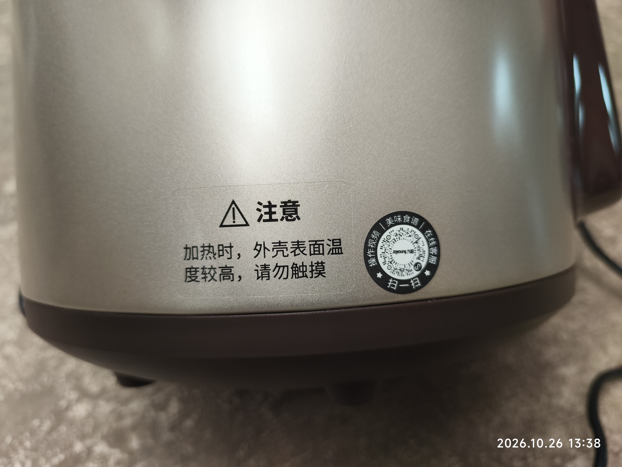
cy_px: 234
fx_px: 413
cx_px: 311
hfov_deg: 73.9
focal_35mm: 23
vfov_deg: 58.9
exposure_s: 1/69.4
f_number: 1.6
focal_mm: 5.84
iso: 400
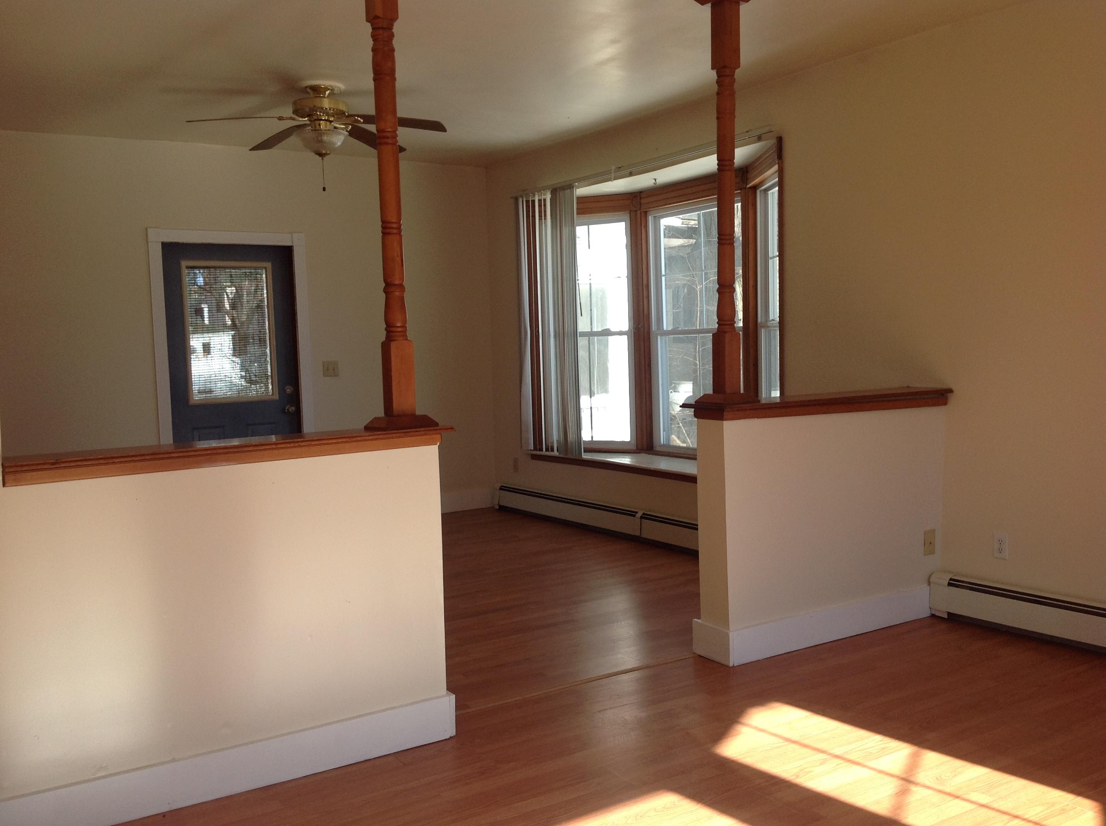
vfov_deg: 40.6
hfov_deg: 52.7
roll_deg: +1.8
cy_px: 413
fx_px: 1117
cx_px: 553
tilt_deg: -6.1
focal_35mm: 35
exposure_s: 1/256
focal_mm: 4.28
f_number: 2.4
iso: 50
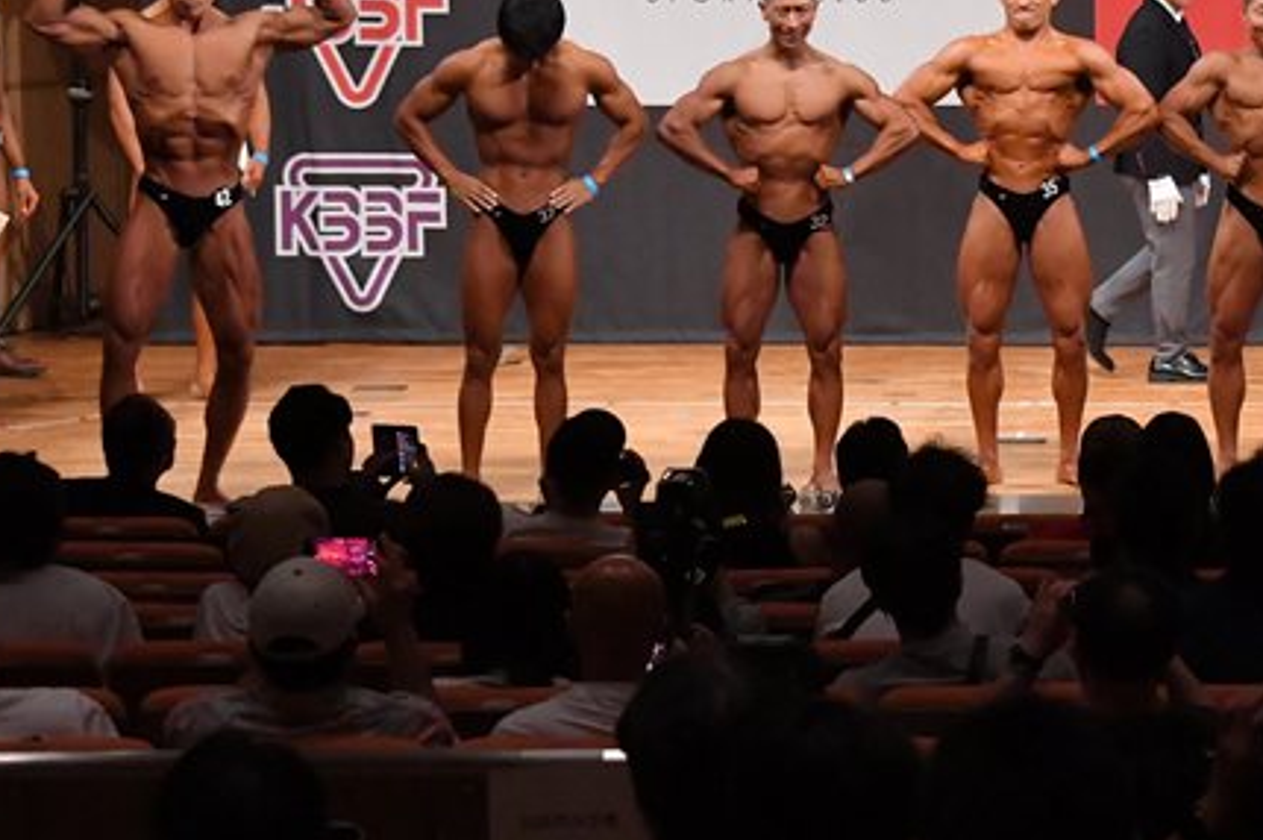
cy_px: 167
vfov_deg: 7.4
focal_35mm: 184
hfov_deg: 11.1
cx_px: 1053
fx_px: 6450
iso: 8000
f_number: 5.6
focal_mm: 68
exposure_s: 1/400
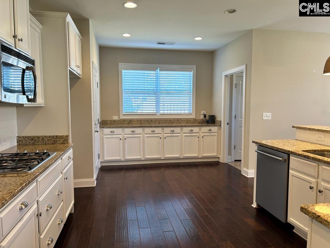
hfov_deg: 67.3
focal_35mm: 26
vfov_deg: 53.1
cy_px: 124
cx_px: 165
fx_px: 248
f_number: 1.5
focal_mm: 5.7
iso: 64
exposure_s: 1/60
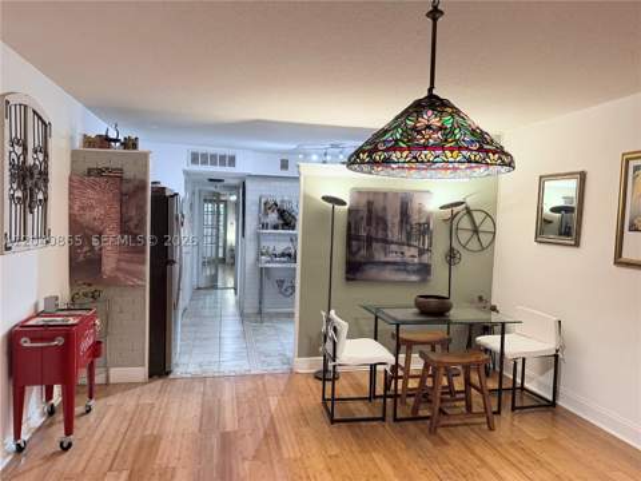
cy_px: 240
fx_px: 444
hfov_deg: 71.6
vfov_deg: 56.8
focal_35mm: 24
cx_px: 320
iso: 200
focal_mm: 6.76
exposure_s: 1/84
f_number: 1.78
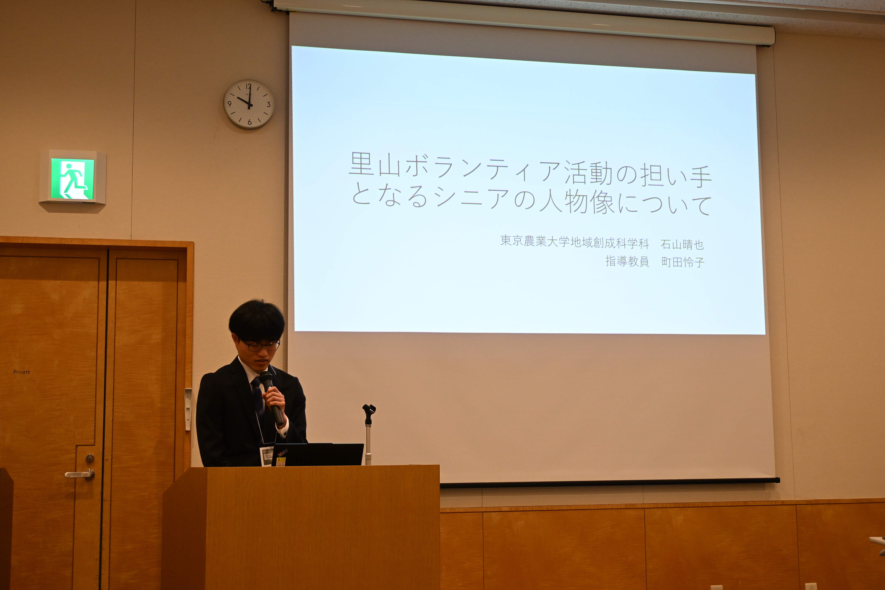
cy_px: 289
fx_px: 1223
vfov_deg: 27.1
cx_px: 449
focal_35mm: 50
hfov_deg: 39.8
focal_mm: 32.5
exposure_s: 1/60
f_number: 6.3
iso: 900
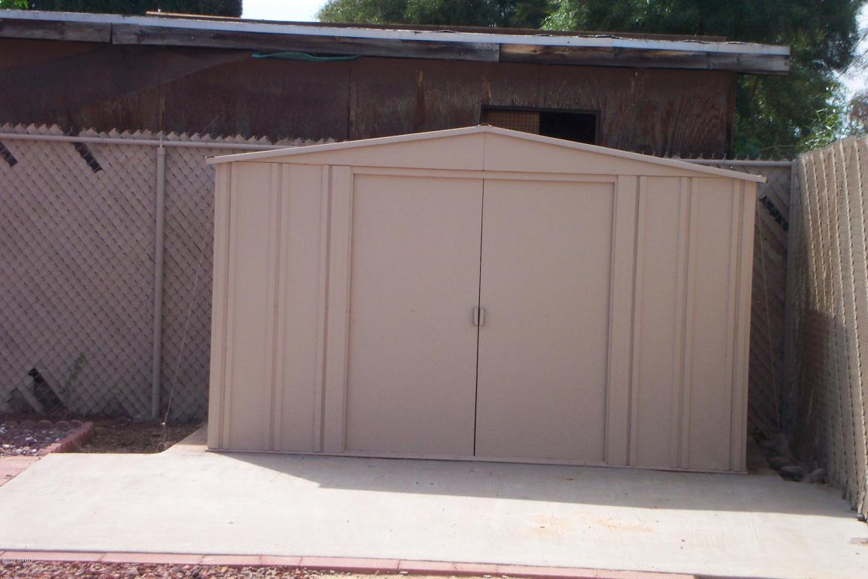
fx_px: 2531
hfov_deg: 19.5
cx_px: 434
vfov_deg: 13.0
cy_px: 290
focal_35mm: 105
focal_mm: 21.2
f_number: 4.7
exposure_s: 1/700
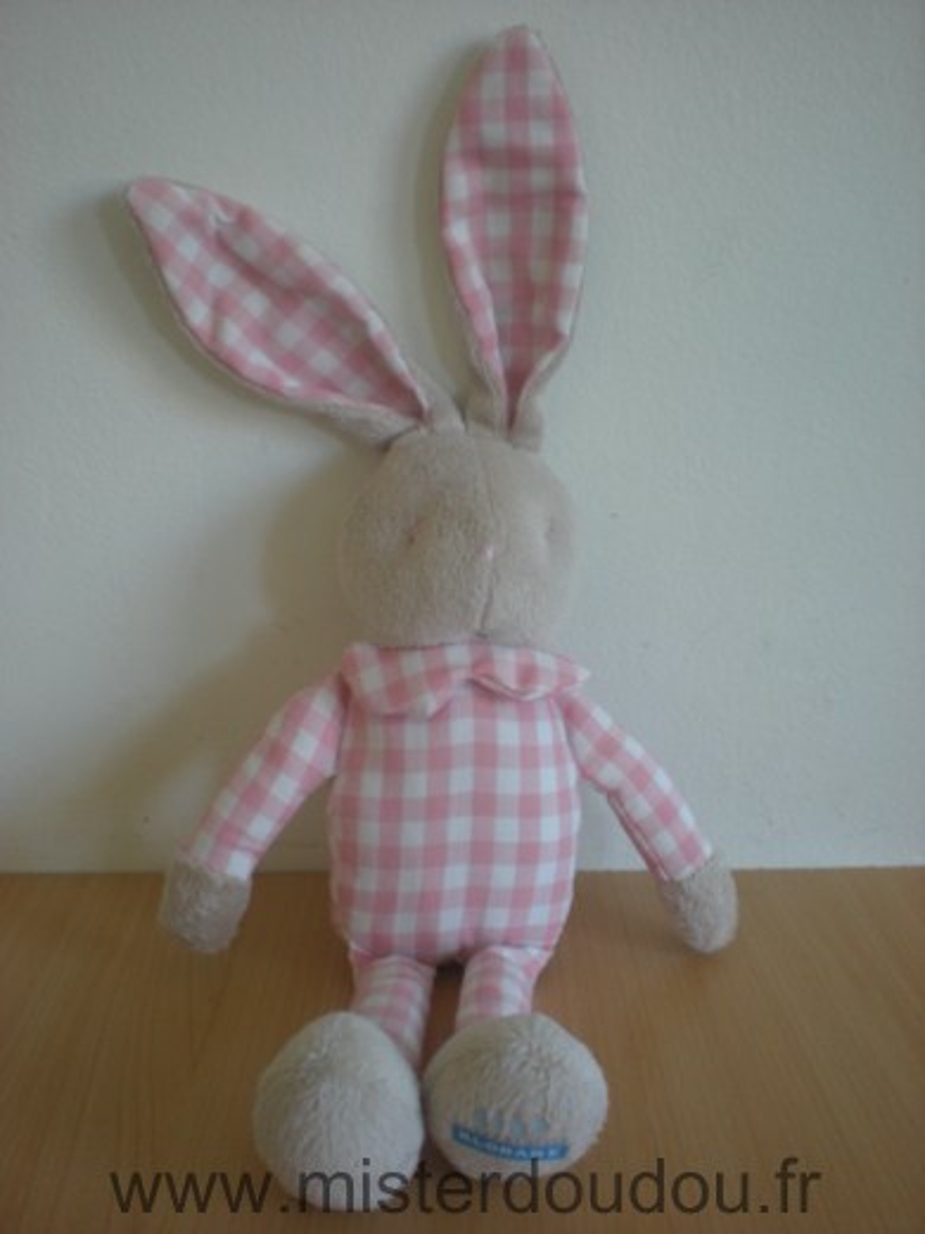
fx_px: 1354
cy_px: 617
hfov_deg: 37.7
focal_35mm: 38
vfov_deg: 49.0
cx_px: 462
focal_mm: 6.3
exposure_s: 1/13.7
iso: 64
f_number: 3.1
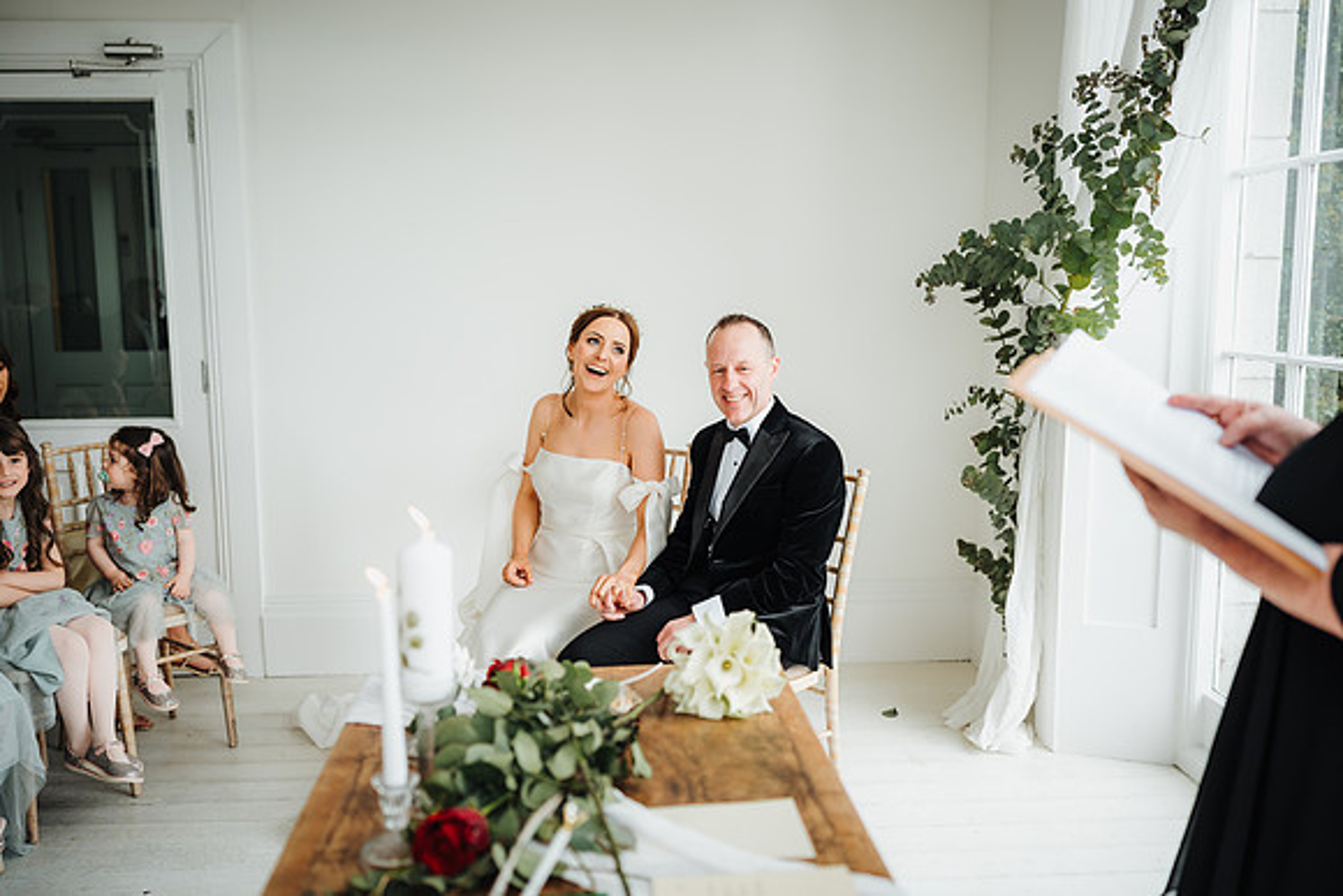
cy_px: 448
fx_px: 1306
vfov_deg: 37.9
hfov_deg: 54.4
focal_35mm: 35
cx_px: 672
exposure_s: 1/200
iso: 200
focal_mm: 35
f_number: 2
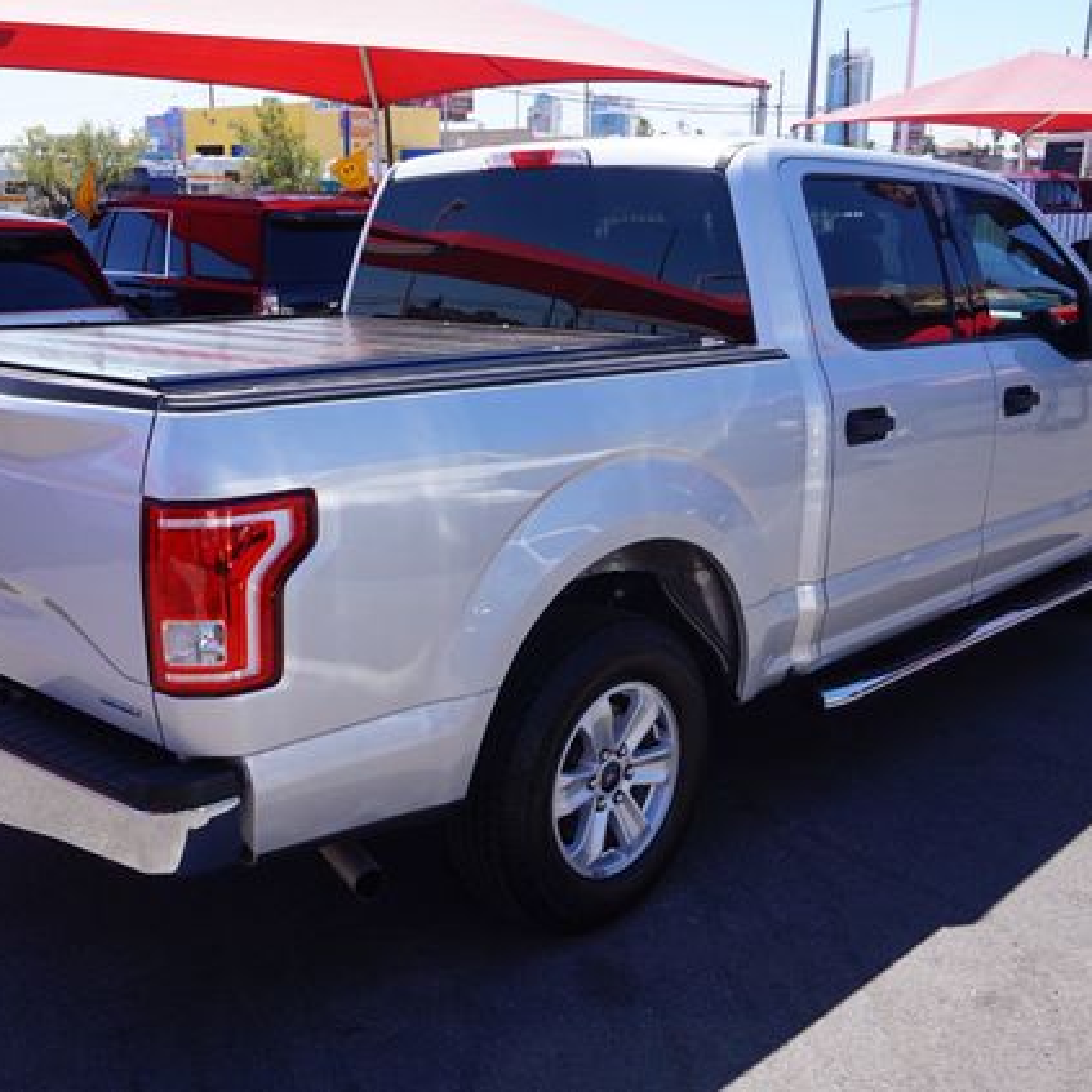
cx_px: 480
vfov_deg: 45.3
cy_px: 545
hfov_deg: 45.2
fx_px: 1308
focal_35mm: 37
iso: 100
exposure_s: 1/100
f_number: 9
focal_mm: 19
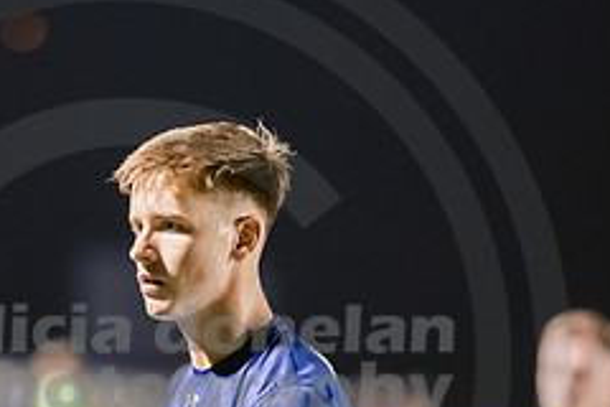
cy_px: 357
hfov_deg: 4.4
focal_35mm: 472
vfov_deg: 2.9
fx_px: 7997
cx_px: 119
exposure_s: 1/200
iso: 2500
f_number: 2.8
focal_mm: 195
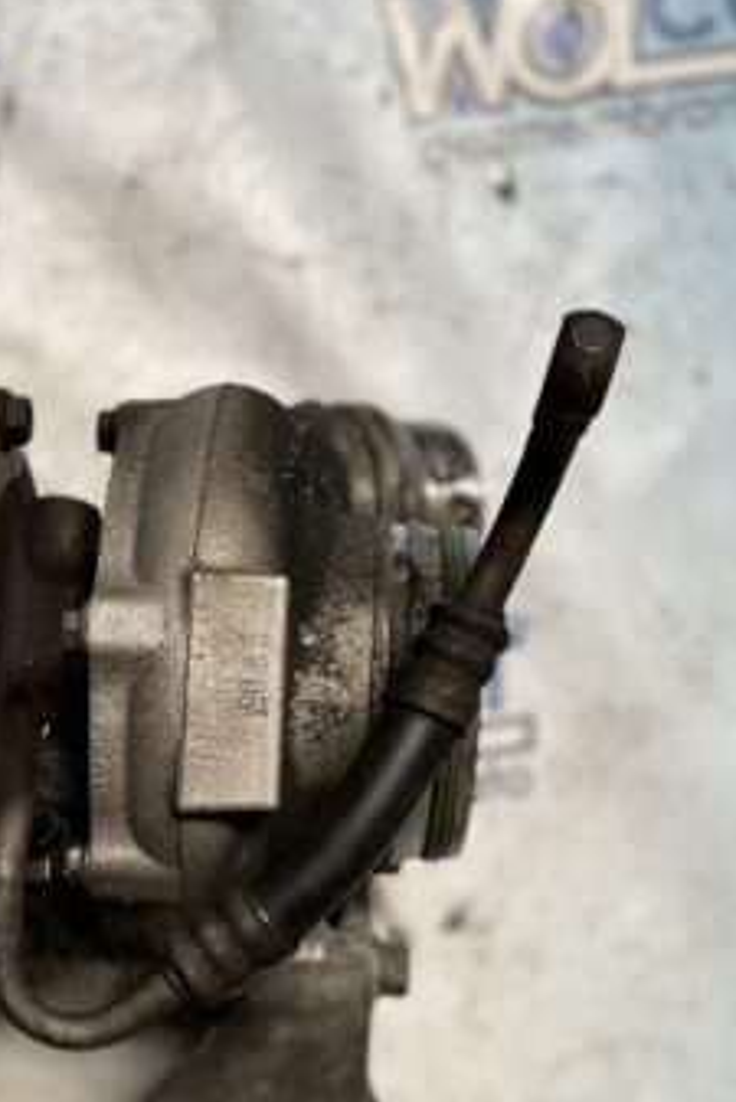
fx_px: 1409
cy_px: 813
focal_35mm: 46
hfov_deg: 28.0
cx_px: 56
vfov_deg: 41.6
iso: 100
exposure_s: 1/100
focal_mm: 4.25
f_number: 1.8
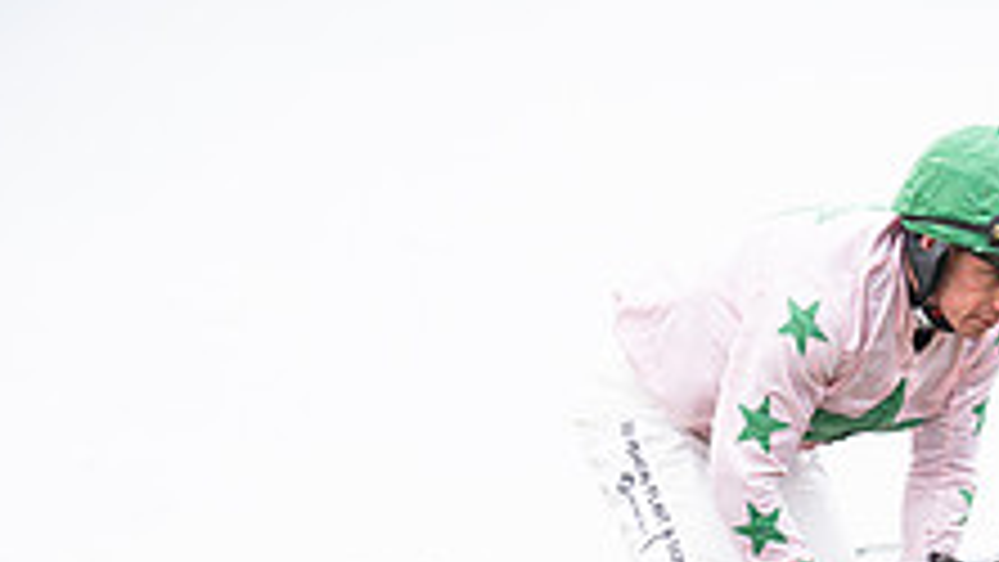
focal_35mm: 430
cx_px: 1075
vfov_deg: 2.8
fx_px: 11393
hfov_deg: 5.0
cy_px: 877
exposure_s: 1/1000
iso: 500
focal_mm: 135
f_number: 4.5
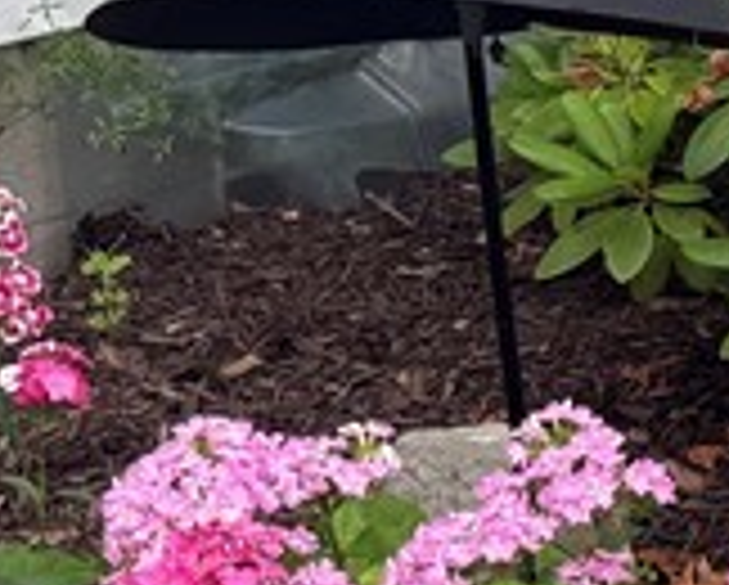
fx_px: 3197
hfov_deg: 11.1
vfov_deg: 10.5
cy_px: 297
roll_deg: -2.6
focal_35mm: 148
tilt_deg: -21.3
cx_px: 1692
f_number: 1.78
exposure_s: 1/372
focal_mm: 6.76
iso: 80
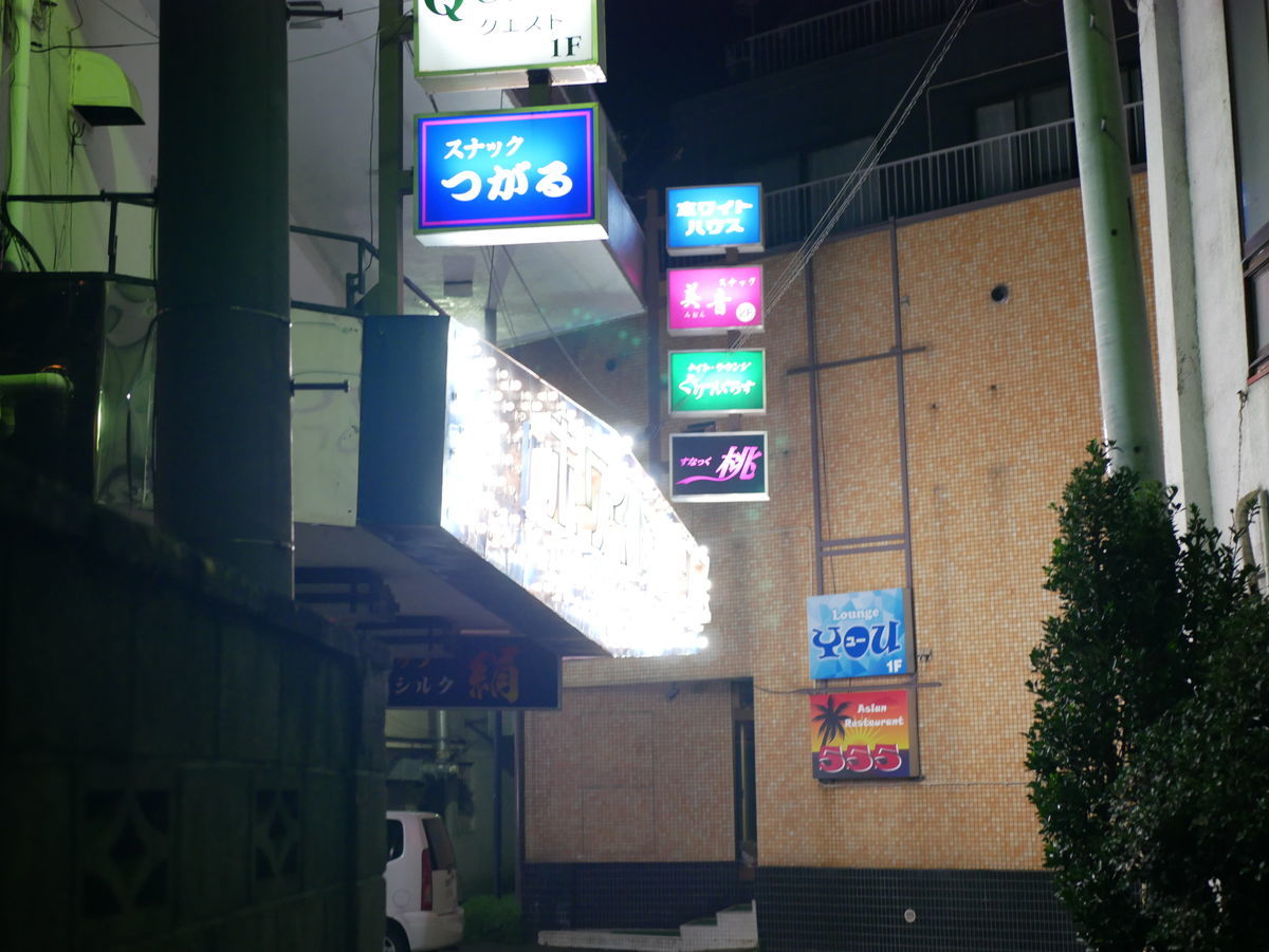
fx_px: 1834
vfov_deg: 29.1
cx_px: 634
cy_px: 476
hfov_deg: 38.2
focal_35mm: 50
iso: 1000
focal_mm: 25
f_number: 1.7
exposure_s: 1/60
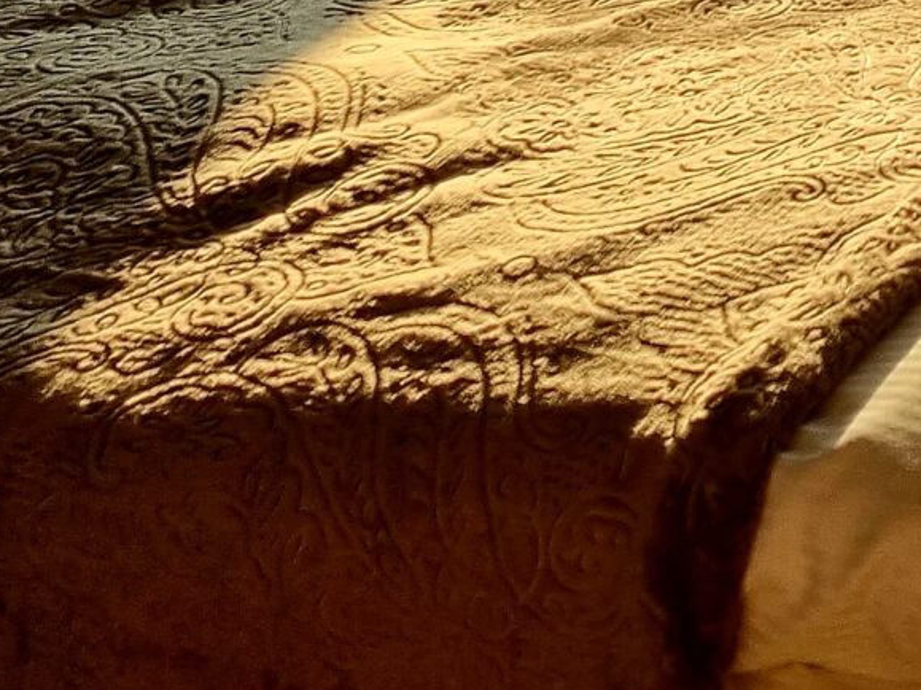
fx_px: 3059
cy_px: -615
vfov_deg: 11.7
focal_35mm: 115
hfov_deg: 14.1
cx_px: 1888
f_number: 1.8
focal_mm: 5.4
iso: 50
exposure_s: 1/667
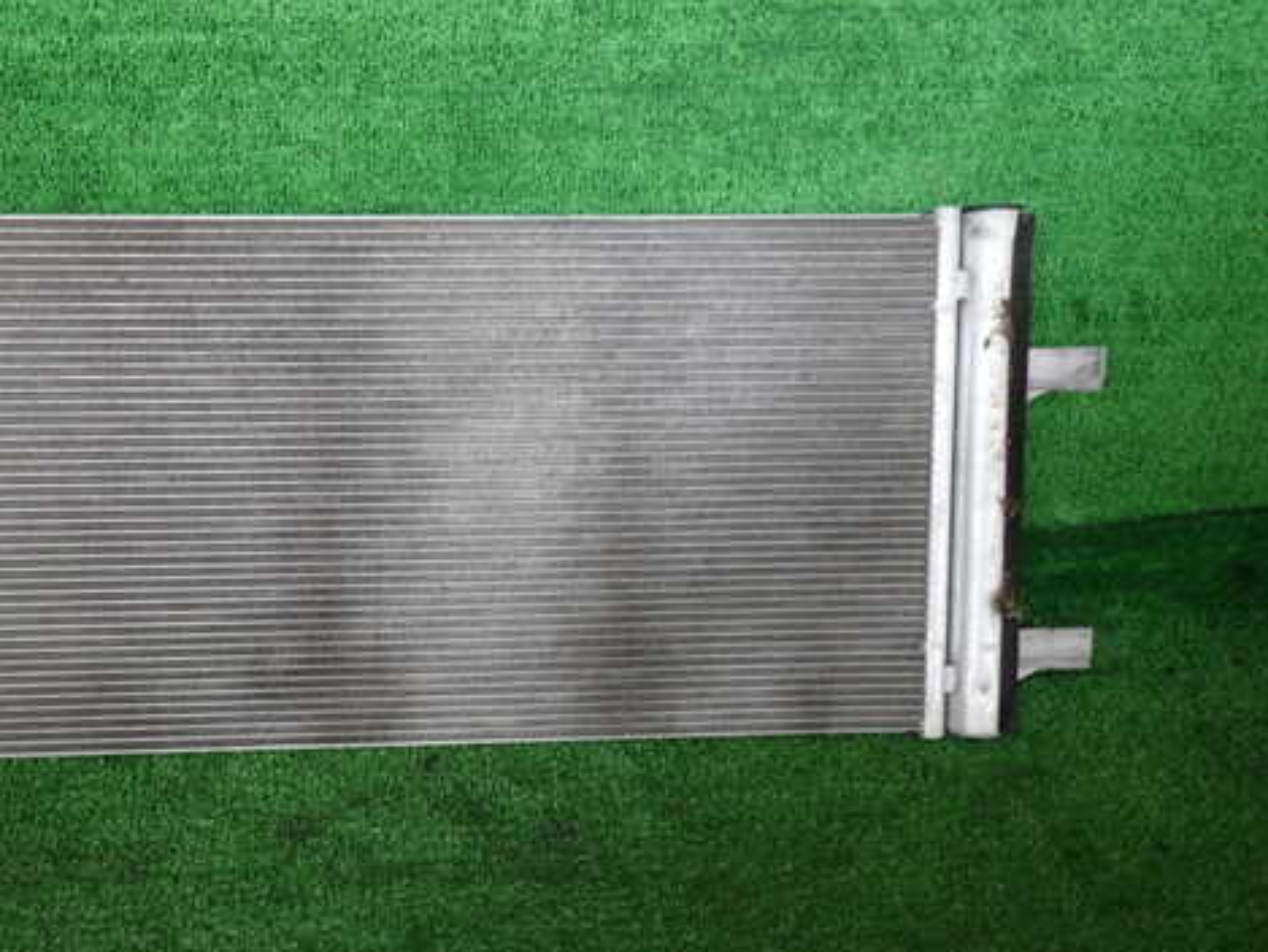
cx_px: 460
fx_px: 1172
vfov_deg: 44.1
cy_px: 519
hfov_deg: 56.0
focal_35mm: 32
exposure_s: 1/60
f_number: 2
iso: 100
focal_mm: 4.5
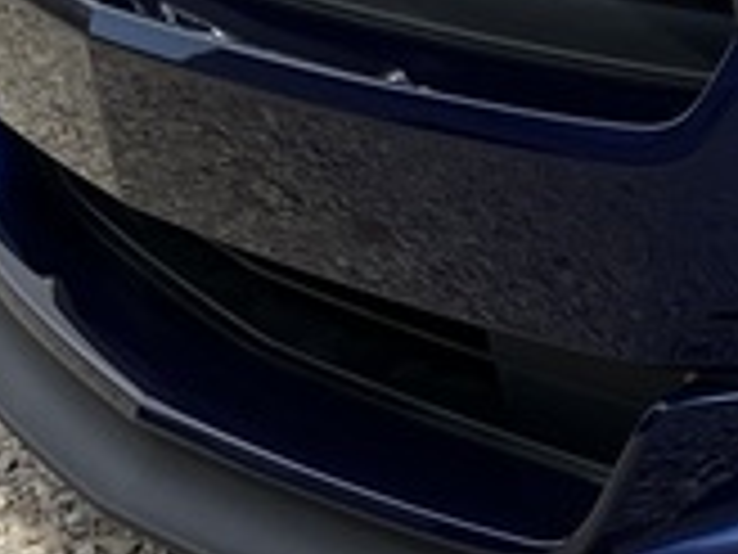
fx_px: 3390
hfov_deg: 10.7
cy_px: -248
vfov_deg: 9.1
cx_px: 1764
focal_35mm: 159
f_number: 1.6
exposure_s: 1/2632
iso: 50
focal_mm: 5.1
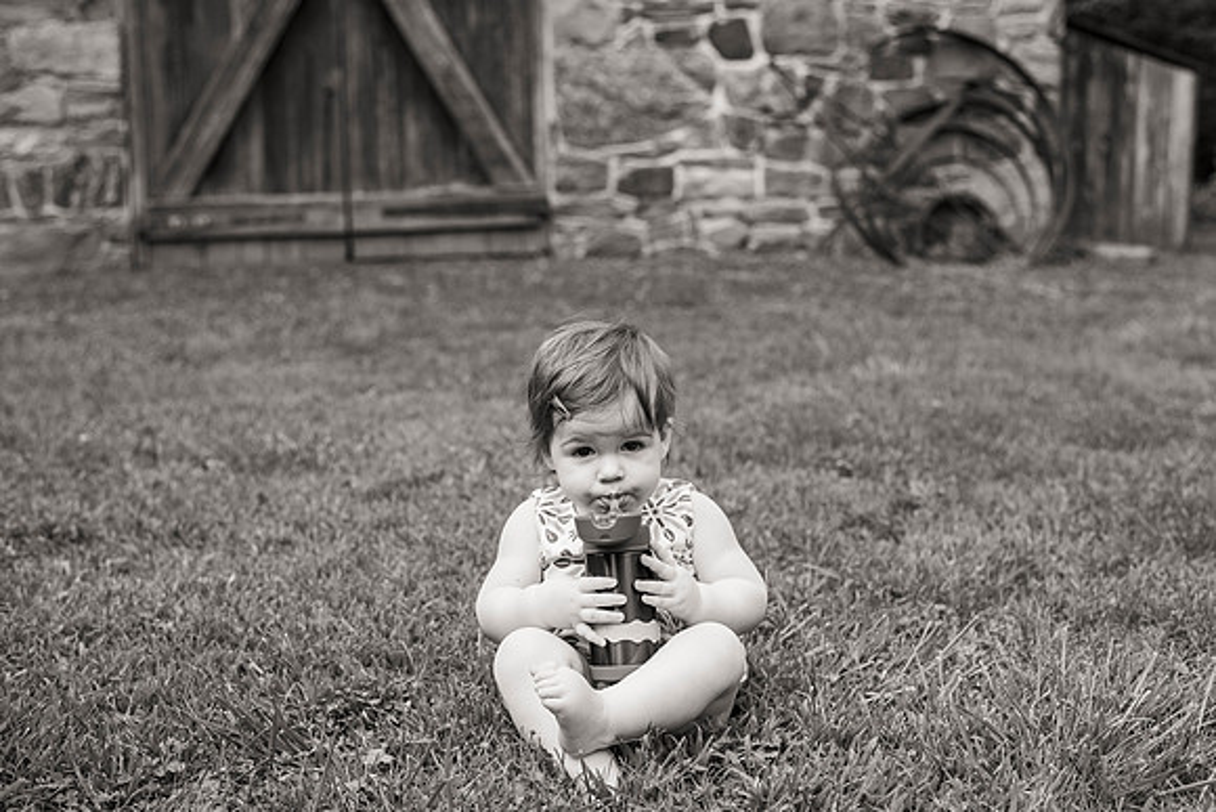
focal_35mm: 50
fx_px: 1689
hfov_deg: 39.6
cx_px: 608
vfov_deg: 27.0
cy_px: 406
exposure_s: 1/2500
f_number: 4
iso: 400
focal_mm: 50
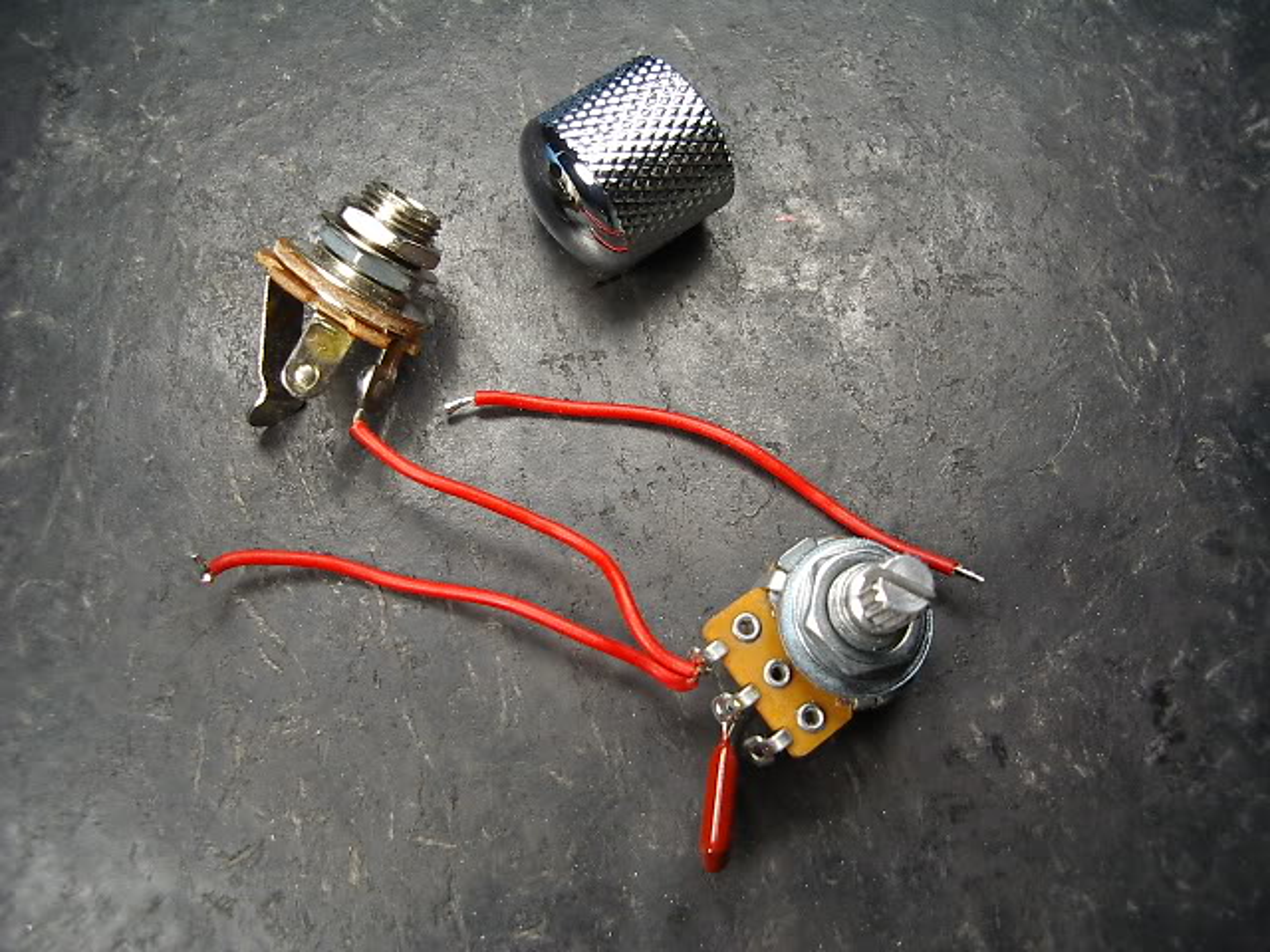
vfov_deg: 37.7
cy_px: 476
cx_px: 635
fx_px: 1394
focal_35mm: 38
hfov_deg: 49.0
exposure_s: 1/60
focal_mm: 5.8
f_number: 2.6
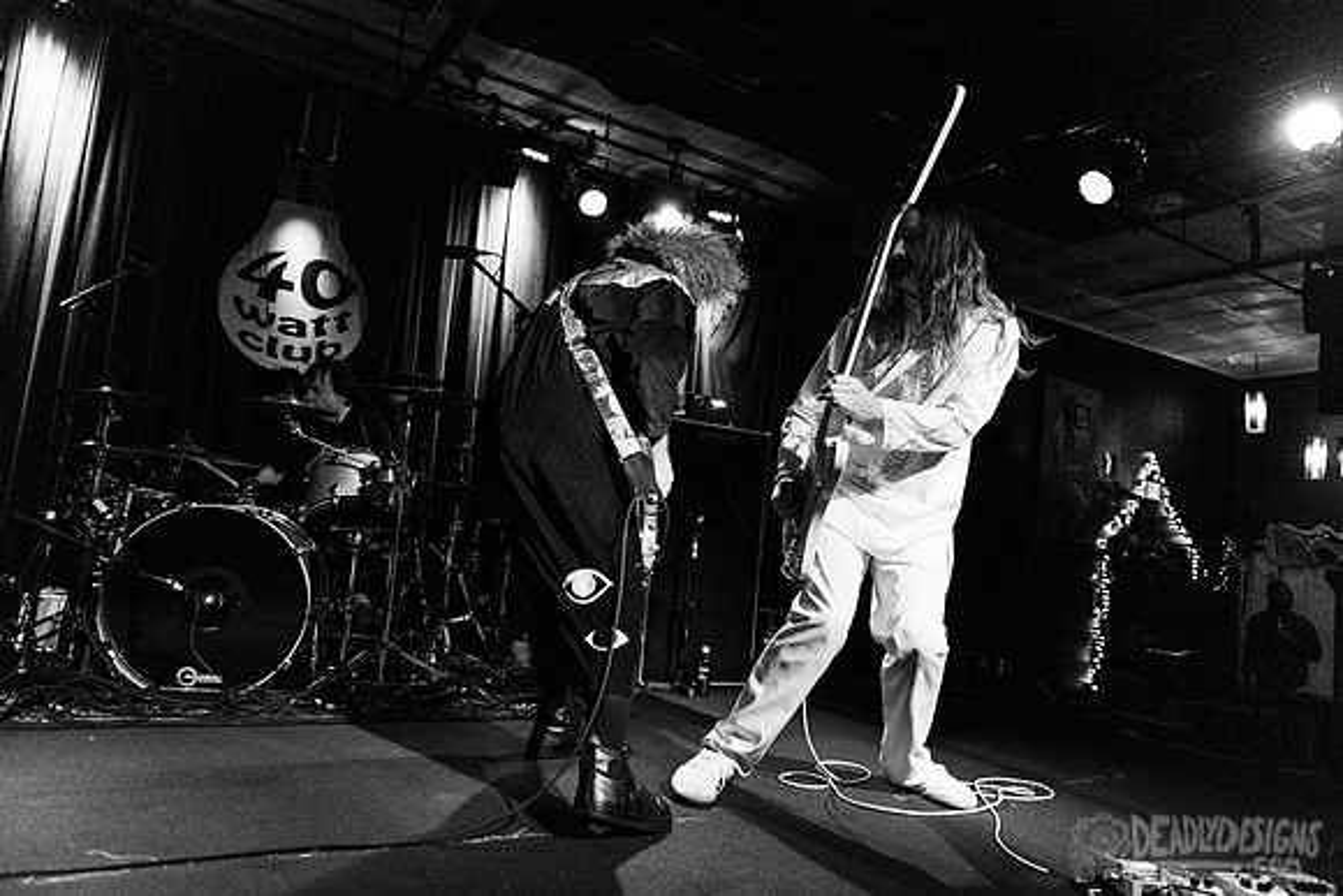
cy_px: 448
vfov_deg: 53.2
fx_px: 896
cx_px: 672
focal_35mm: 24
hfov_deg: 73.7
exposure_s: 1/250
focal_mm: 24
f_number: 3.2
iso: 3200
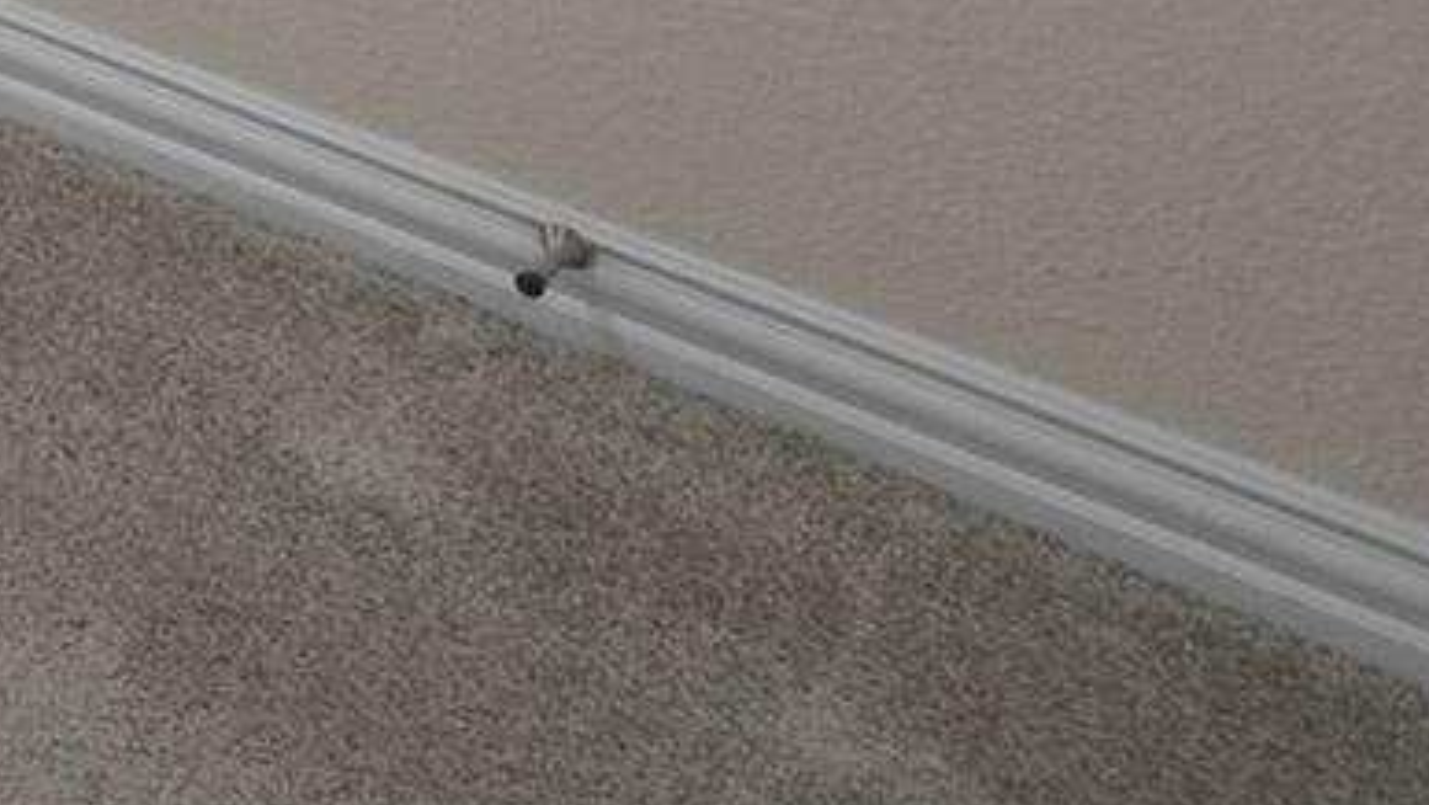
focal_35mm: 83
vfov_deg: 10.3
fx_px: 3146
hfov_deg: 13.9
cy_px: -1654
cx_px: -2245
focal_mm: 15
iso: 1600
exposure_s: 1/8
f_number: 8
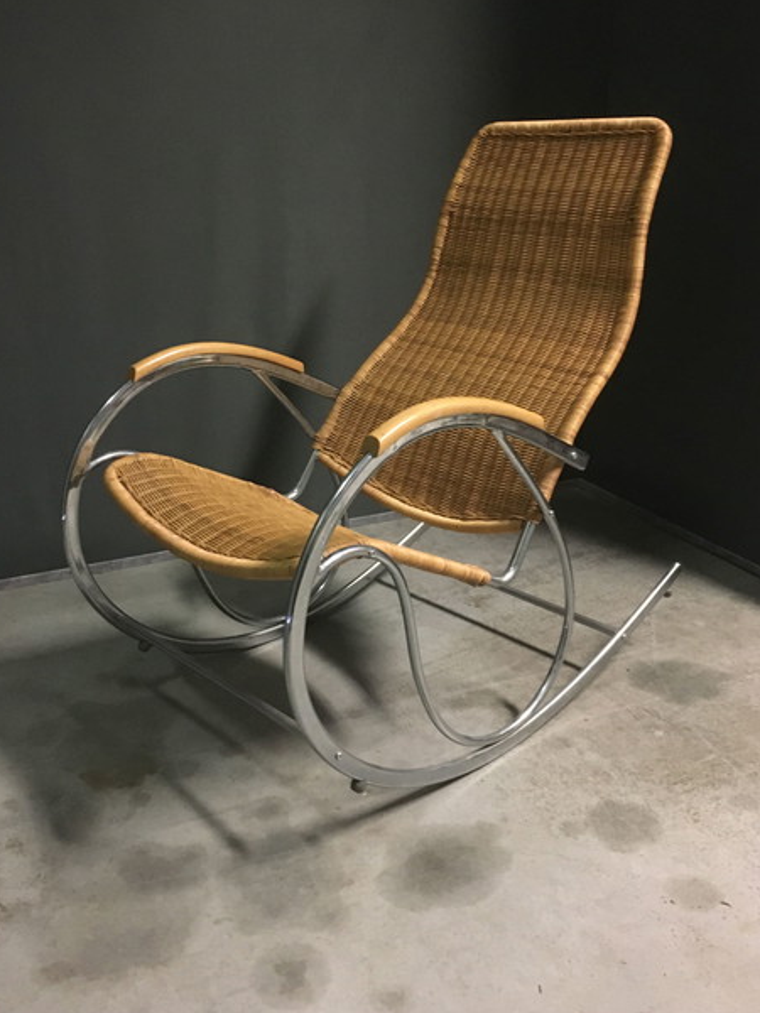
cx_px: 356
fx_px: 966
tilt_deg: -21.0
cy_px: 485
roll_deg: +0.4
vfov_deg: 55.3
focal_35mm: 33
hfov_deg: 42.9
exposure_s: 1/17
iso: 400
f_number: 2.2
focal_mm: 4.15
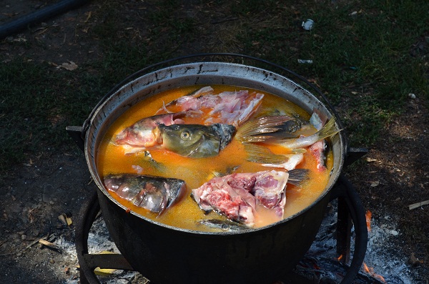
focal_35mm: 82
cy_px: 142
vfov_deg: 16.5
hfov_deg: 24.7
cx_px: 214
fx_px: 981
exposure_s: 1/250
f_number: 8
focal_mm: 55
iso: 125
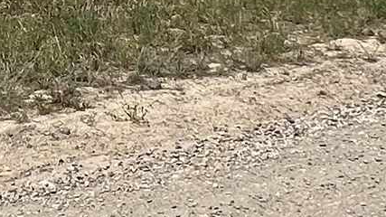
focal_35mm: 102
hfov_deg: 20.5
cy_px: -170
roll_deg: -0.6
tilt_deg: +2.0
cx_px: 39
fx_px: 1044
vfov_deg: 11.1
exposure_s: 1/2874
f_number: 1.8
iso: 32
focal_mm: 1.57
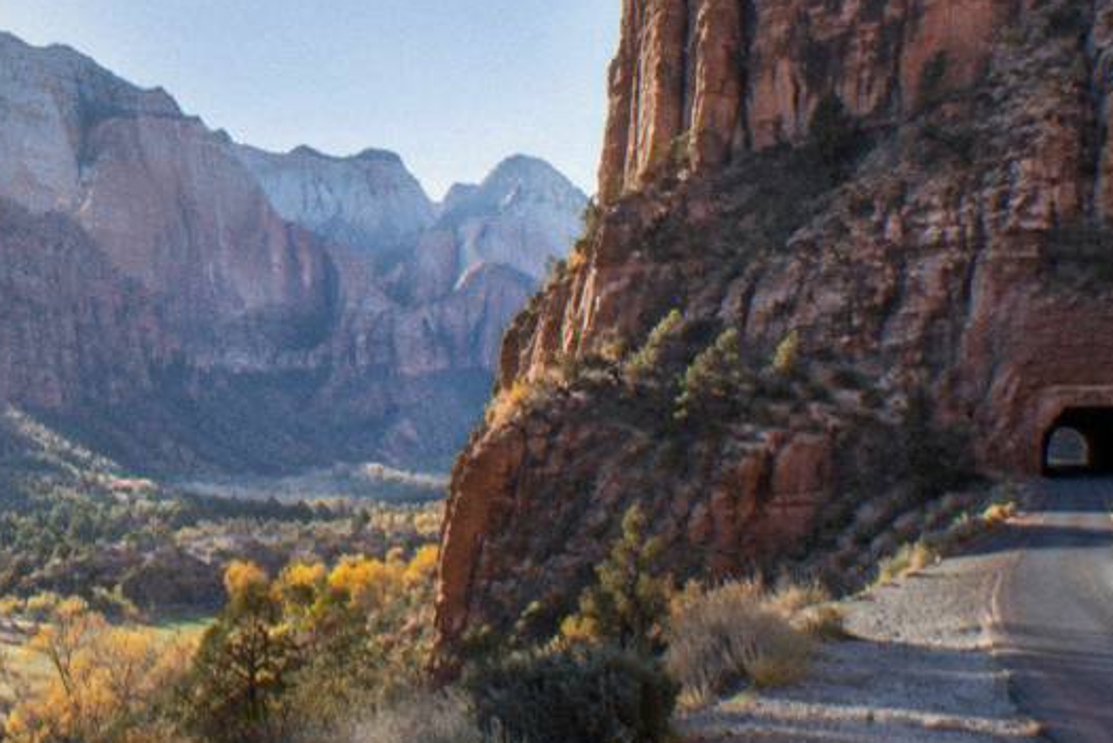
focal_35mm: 76
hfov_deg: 26.6
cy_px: 629
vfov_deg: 17.8
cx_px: 527
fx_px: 2350
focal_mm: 40
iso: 320
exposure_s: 1/500
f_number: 4.5
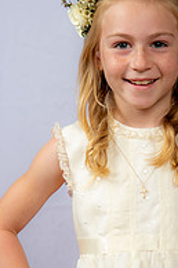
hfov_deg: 8.4
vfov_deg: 12.7
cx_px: 133
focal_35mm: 162
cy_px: 163
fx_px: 1204
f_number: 6.3
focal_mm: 70
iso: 250
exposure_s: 1/160
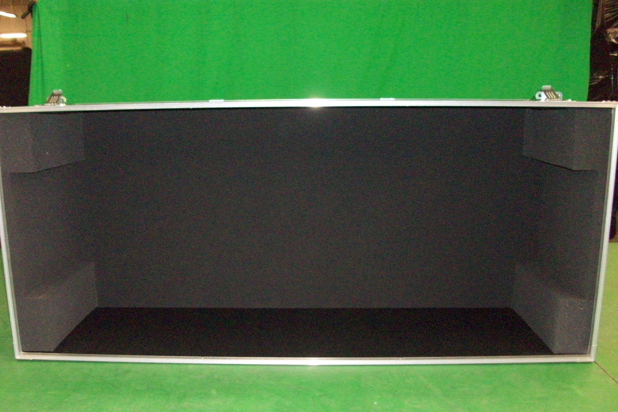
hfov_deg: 53.1
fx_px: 618
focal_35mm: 36
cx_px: 307
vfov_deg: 36.8
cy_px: 233
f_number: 2.8
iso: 320
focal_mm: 5.7
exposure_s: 1/30
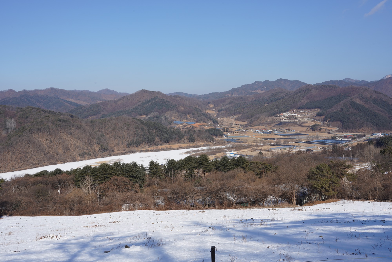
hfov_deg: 53.1
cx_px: 196
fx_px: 392
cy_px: 131
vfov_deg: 36.9
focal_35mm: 36
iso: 100
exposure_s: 1/100
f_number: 16
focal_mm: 36
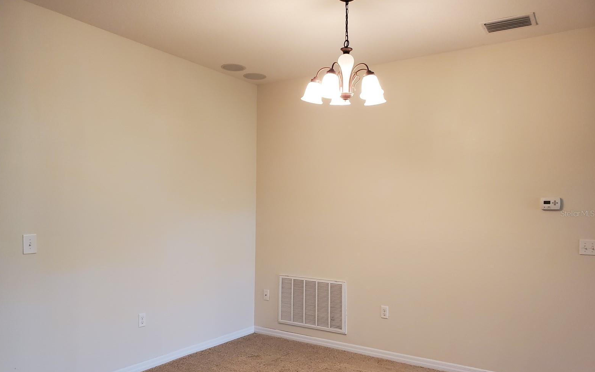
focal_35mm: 28
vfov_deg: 44.4
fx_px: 454
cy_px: 213
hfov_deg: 66.5
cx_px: 294
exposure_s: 1/40
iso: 250
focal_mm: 4.3
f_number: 2.4
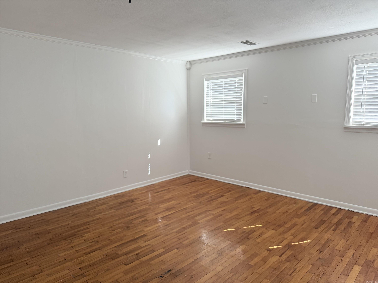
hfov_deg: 71.6
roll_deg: -0.1
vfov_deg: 56.8
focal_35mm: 24
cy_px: 142
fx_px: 262
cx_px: 189
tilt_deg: -7.3
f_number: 1.78
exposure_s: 1/120
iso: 200
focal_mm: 6.76
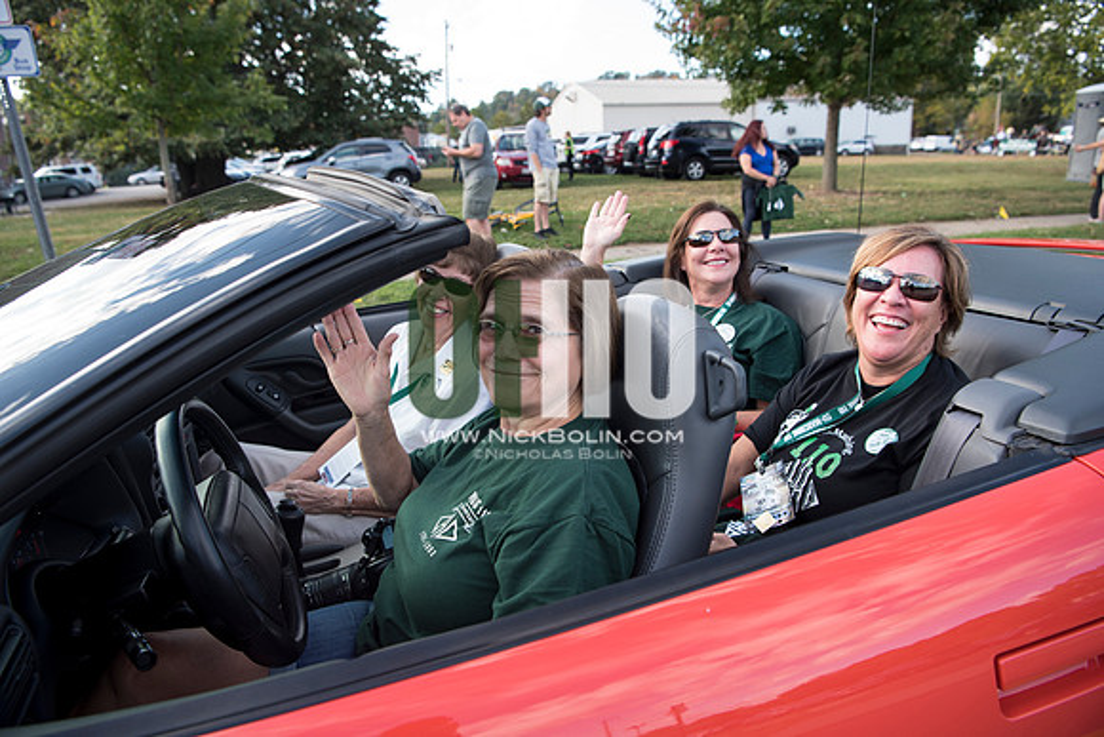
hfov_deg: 73.7
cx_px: 552
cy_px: 368
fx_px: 736
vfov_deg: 53.2
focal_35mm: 24
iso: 250
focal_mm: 24
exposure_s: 1/320
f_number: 4.5
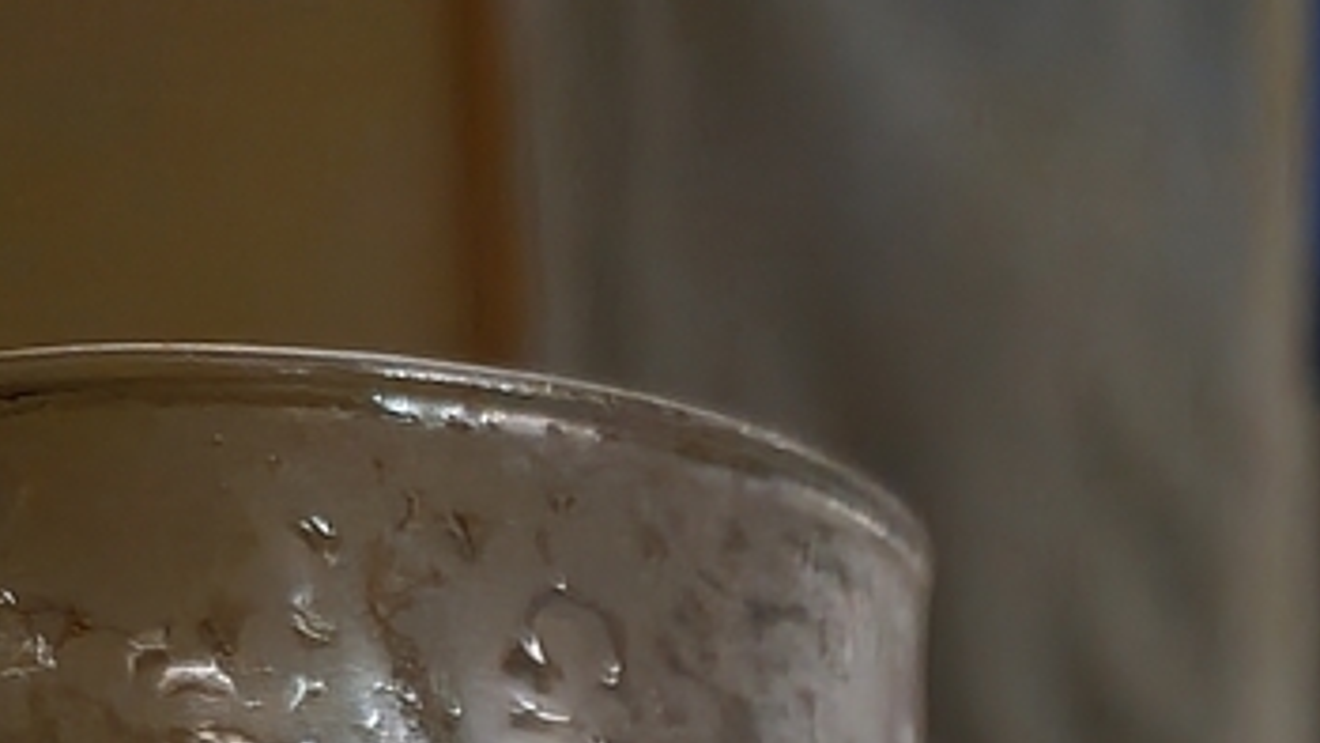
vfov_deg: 10.4
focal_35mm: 86
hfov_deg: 22.8
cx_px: 1558
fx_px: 3011
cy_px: 2169
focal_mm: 5.5
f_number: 1.9
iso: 1725
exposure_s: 1/120
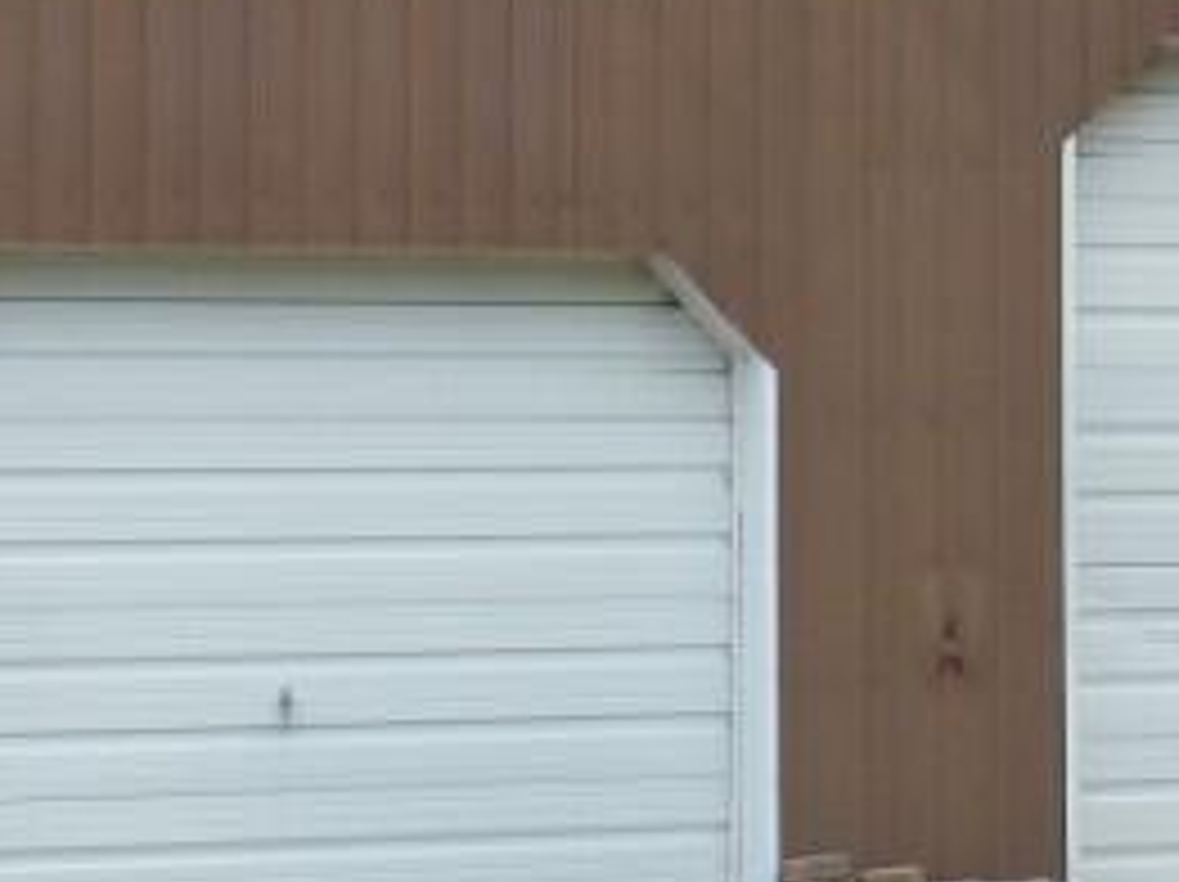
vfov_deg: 11.4
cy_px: 153
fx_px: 4390
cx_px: 1251
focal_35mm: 129
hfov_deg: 15.0
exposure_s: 1/125
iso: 80
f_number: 4
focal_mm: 5.9
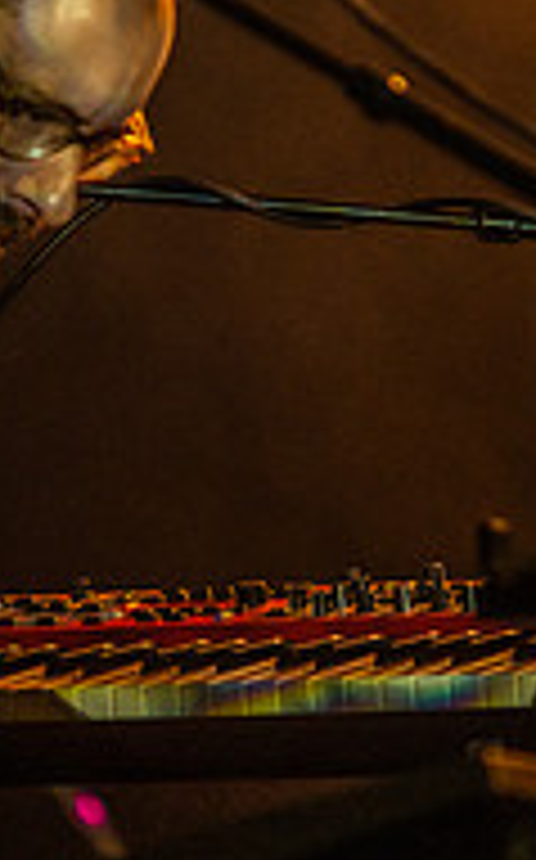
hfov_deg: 2.7
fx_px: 11244
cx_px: 261
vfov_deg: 4.4
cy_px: 504
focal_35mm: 480
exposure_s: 1/200
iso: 3200
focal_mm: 200
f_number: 4
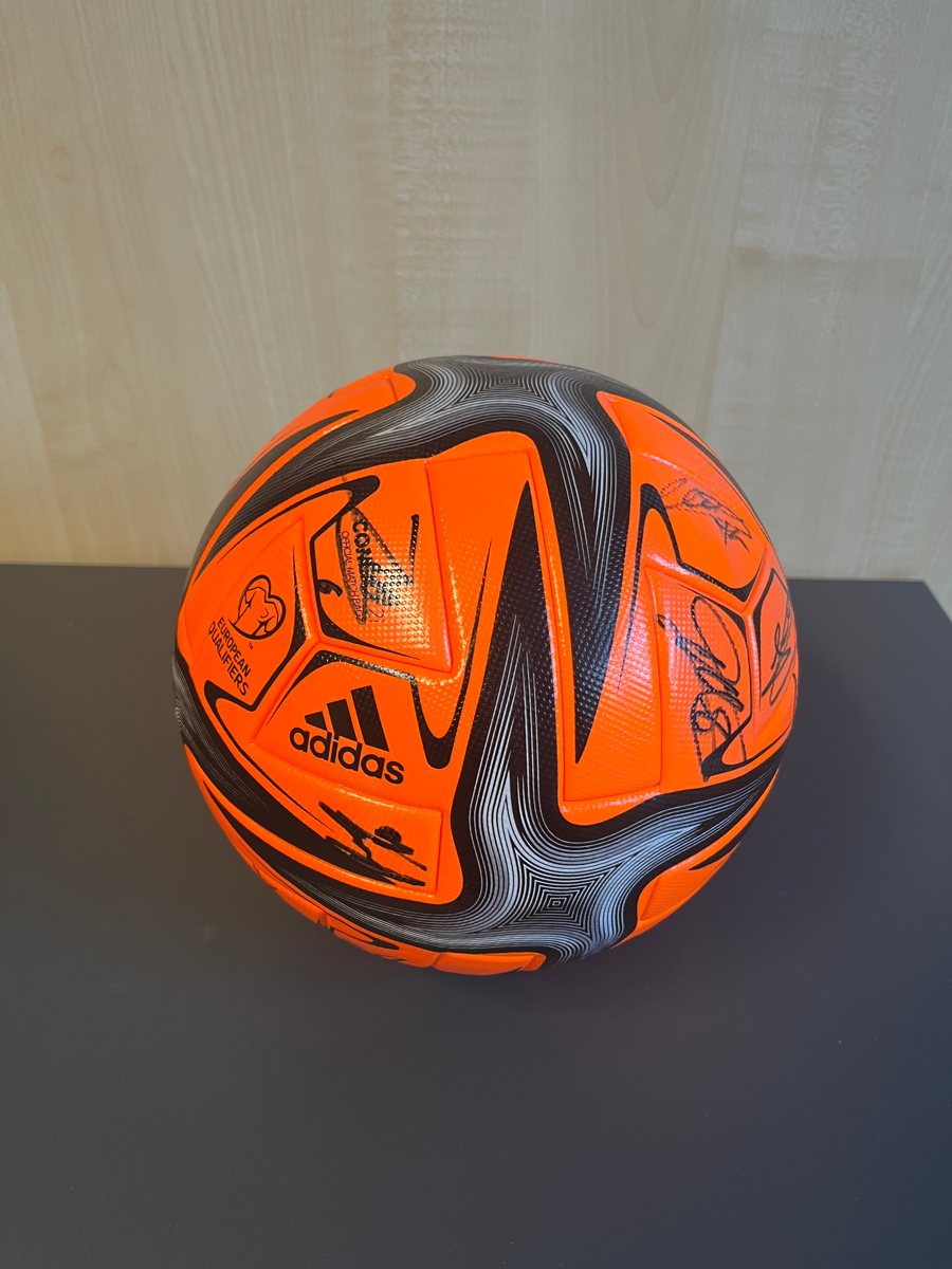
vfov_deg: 67.3
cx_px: 476
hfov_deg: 53.1
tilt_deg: -36.1
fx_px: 953
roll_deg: -0.1
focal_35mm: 26
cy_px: 634
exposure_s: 1/50
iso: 80
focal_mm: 5.1
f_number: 1.6
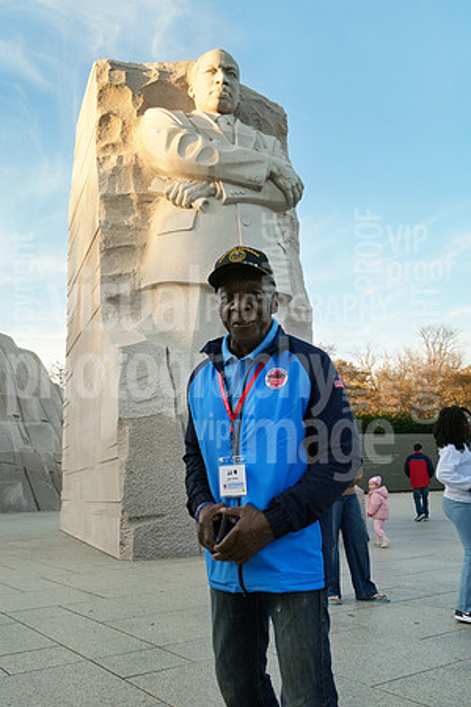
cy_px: 354
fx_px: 648
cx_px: 236
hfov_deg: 40.0
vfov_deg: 57.2
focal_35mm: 33
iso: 500
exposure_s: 1/100
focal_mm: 22
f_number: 13
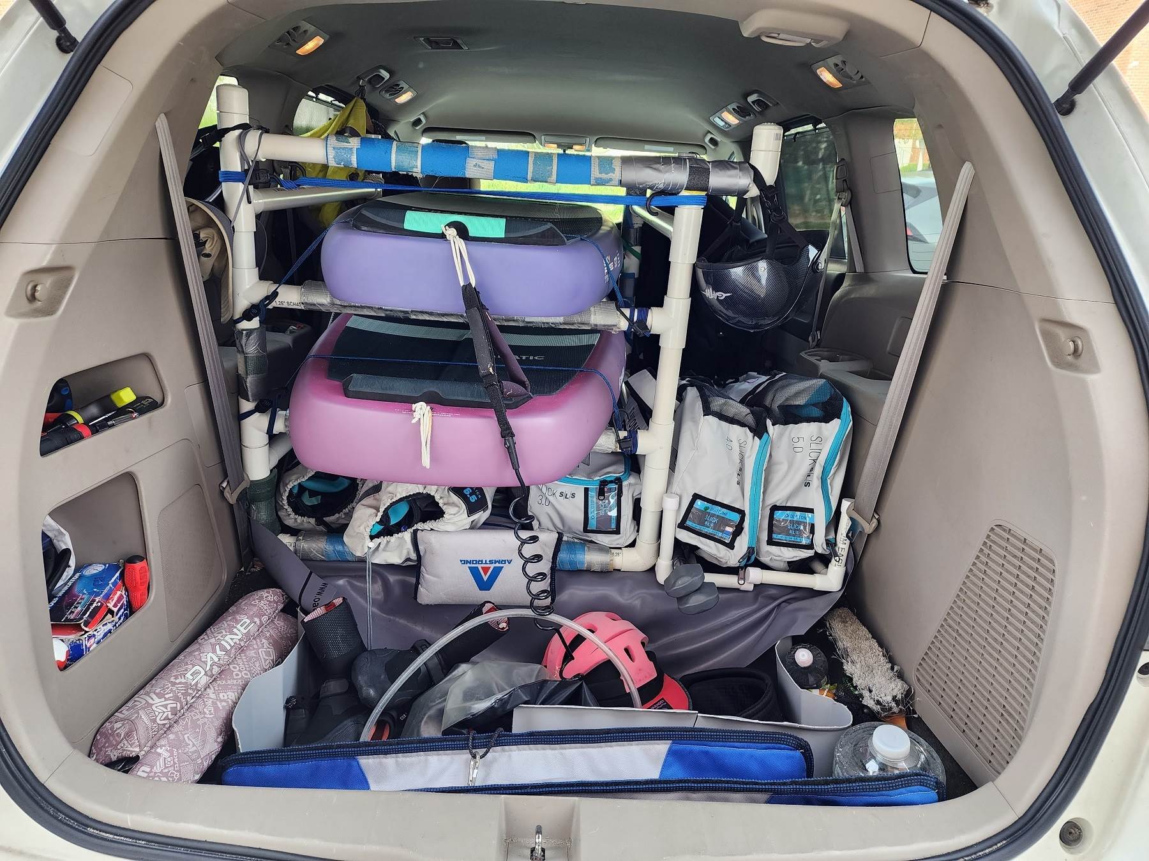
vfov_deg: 58.9
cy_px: 430
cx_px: 574
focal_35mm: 23
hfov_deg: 73.9
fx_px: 763
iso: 125
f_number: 1.8
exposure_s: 1/180
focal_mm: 6.4
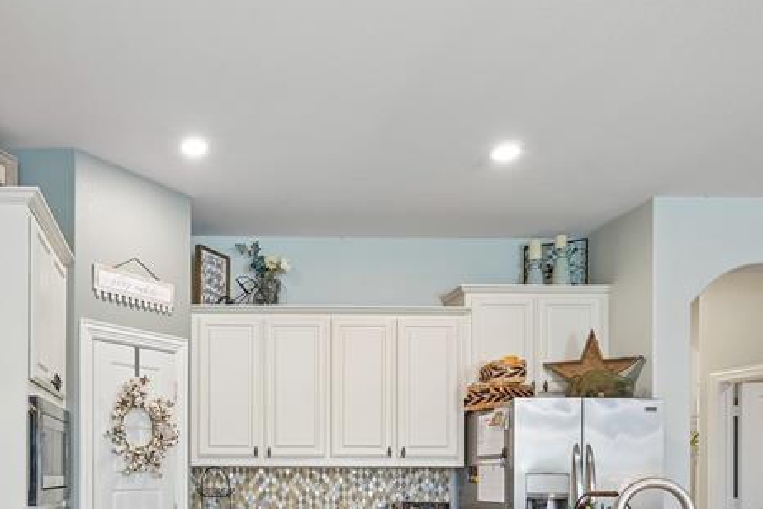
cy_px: 466
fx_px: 657
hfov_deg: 57.4
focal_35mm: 31
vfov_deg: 39.1
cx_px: 195
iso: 250
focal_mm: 14
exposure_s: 1/6
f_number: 9
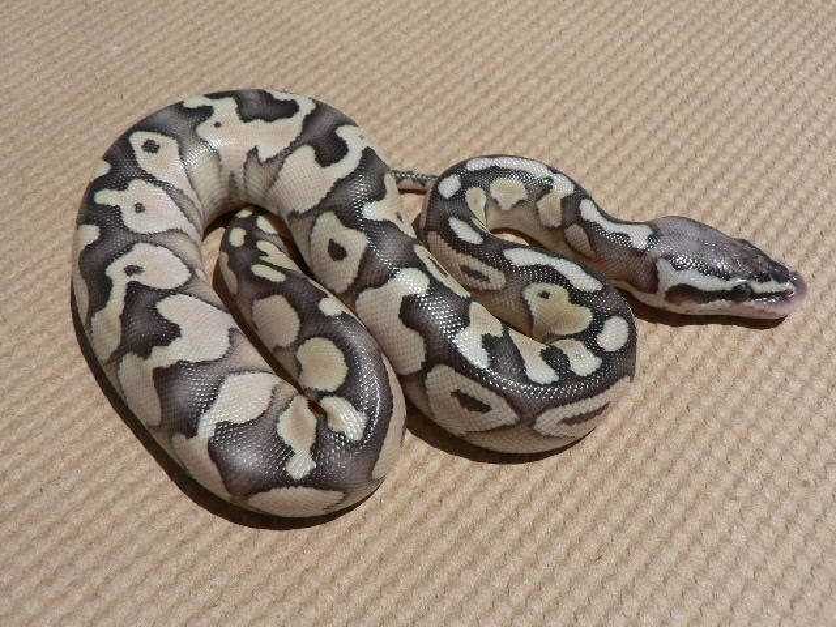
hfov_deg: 51.4
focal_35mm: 36
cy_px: 314
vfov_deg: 39.7
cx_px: 418
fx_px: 869
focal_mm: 6
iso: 80
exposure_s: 1/800
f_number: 5.6
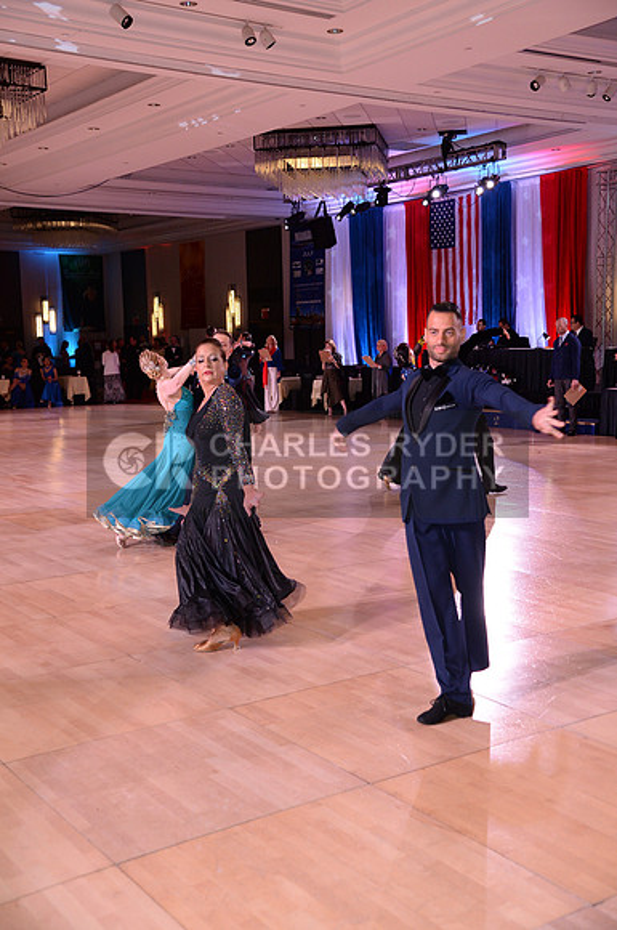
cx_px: 308
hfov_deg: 30.4
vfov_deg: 44.6
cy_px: 465
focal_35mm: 44
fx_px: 1134
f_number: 4.5
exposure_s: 1/250
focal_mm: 44
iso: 2000
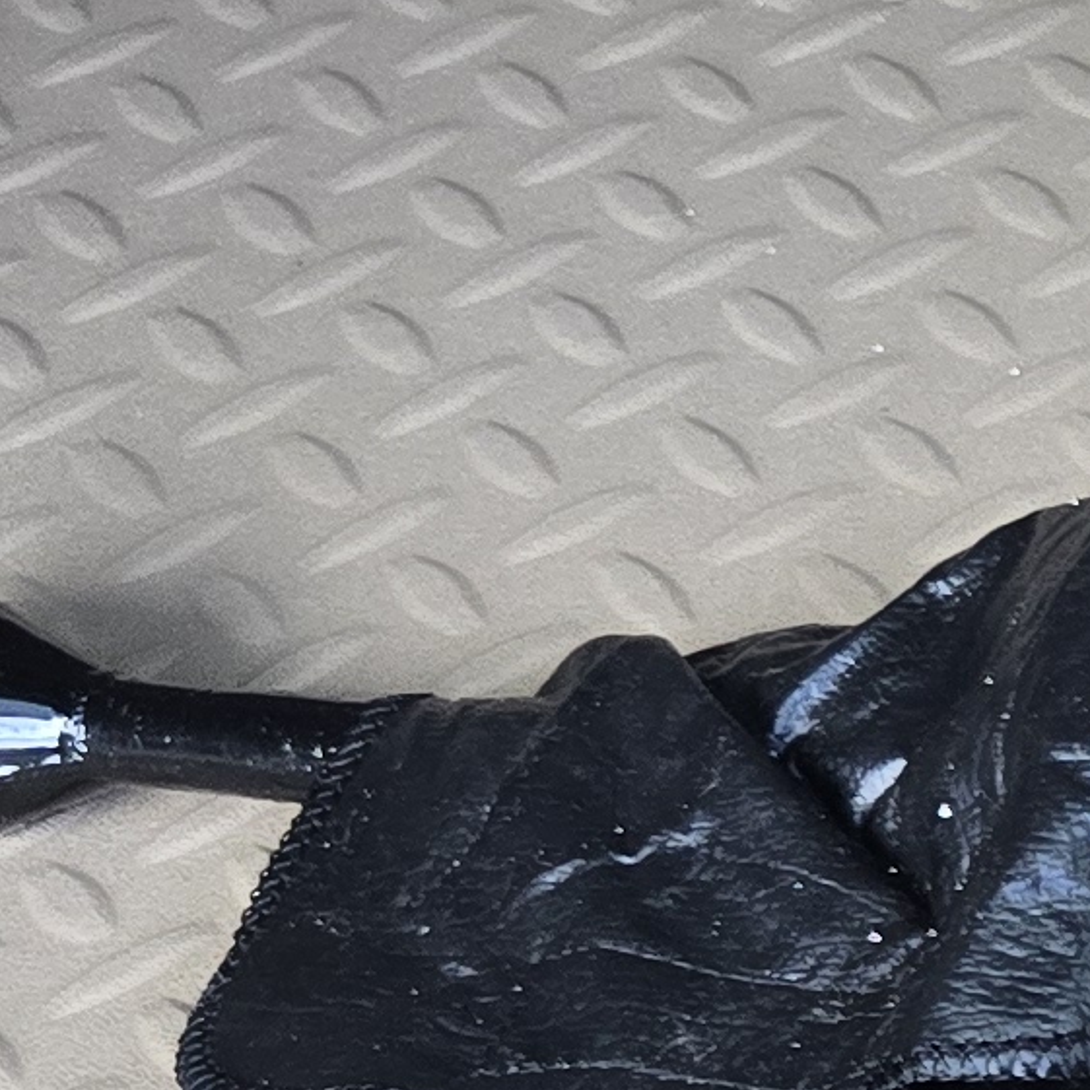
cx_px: 3760
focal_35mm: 145
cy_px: 1721
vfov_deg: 11.5
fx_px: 5166
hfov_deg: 8.7
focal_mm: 6.3
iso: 200
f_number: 1.7
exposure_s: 1/180
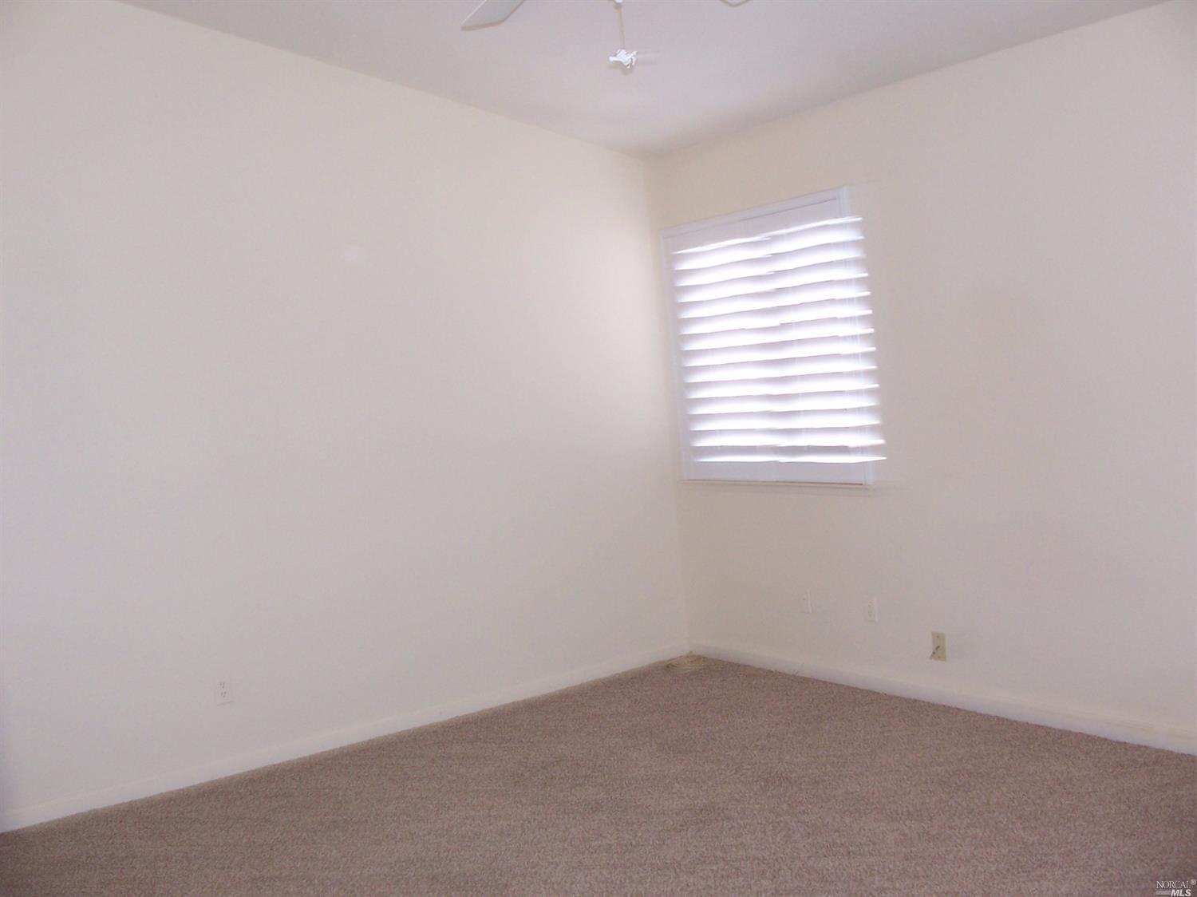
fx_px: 1210
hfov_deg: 52.6
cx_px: 598
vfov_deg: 40.7
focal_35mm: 35
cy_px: 448
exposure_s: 1/60
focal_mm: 6
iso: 140
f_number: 2.8
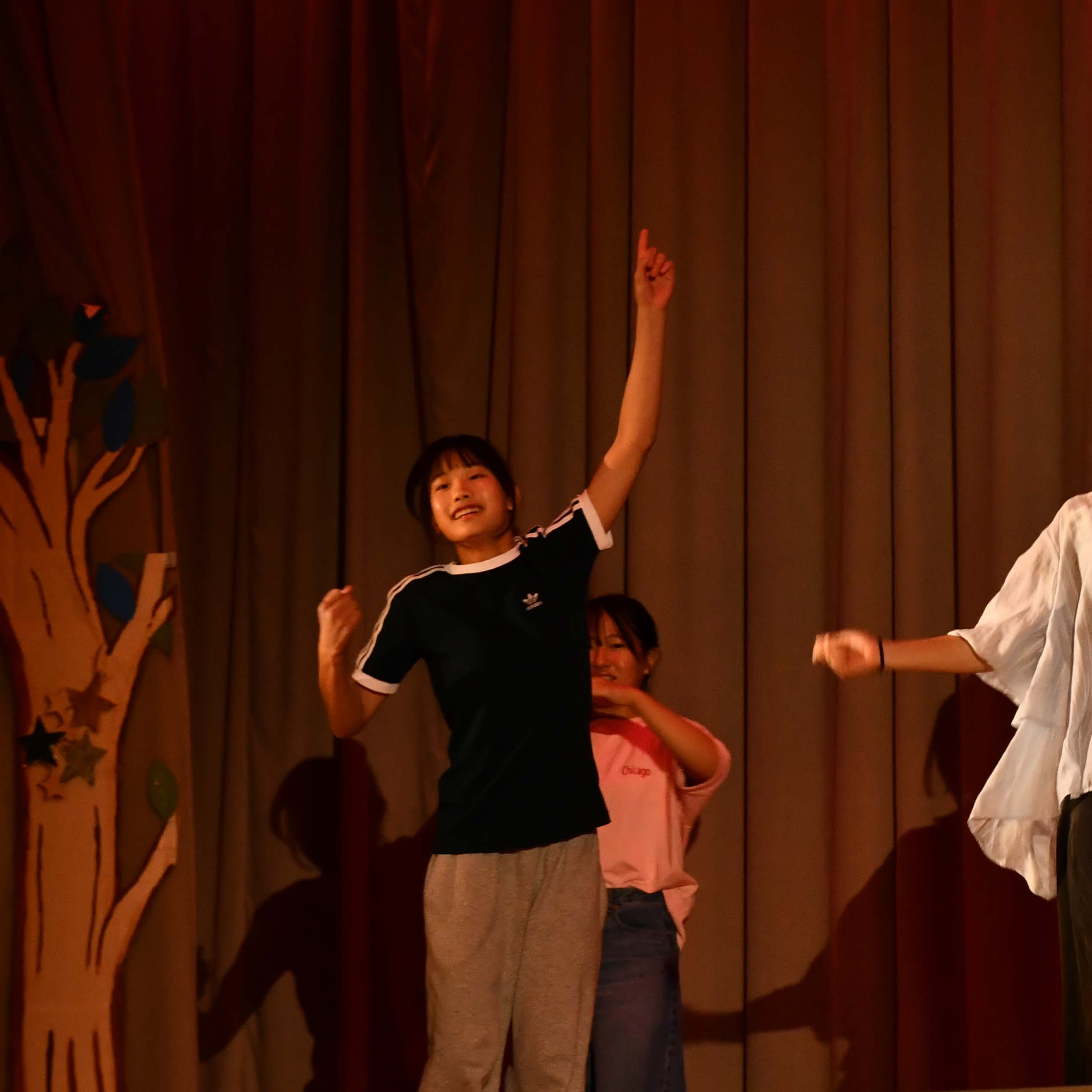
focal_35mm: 224
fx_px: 7995
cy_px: 684
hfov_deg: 7.8
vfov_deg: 7.8
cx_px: 1187
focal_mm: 80
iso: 1600
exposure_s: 1/160
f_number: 6.3
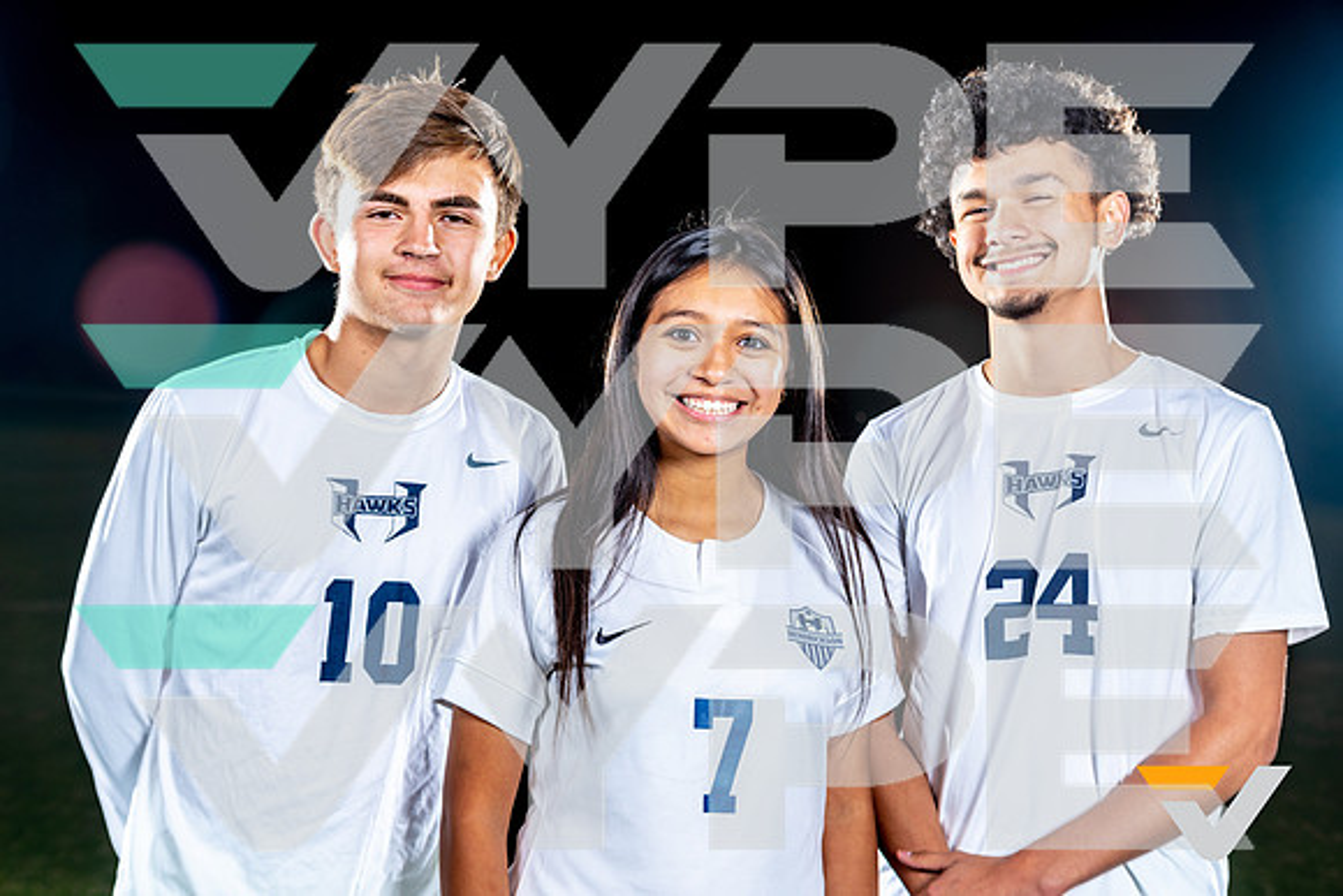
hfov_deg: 41.9
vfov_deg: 28.7
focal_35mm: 47
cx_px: 672
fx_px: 1754
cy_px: 448
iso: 100
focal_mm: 47
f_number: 4.5
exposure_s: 1/125
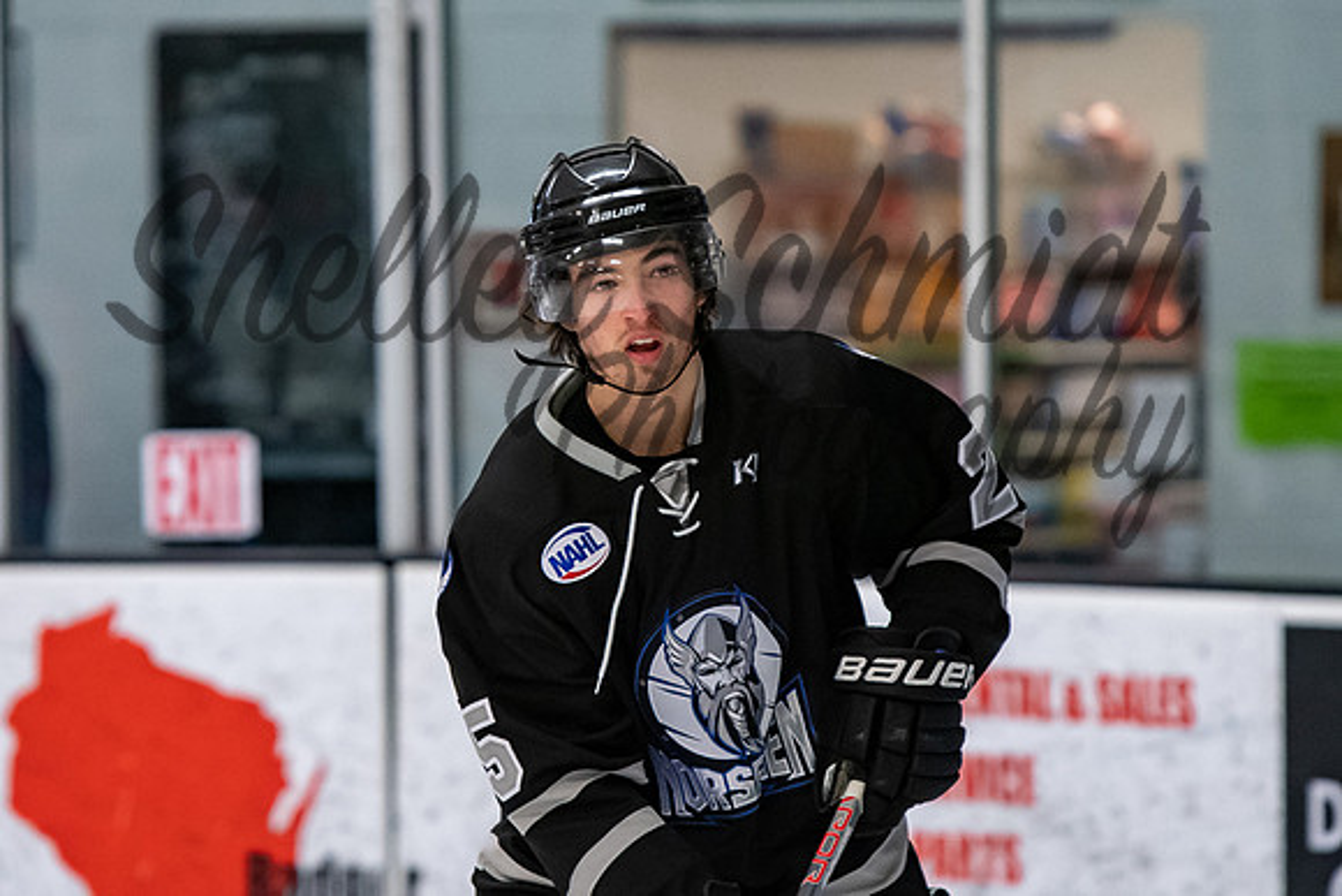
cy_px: 322
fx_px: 16231
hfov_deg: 4.7
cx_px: 578
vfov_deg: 3.2
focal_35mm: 435
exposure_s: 1/800
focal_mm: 200
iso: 2000
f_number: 3.2
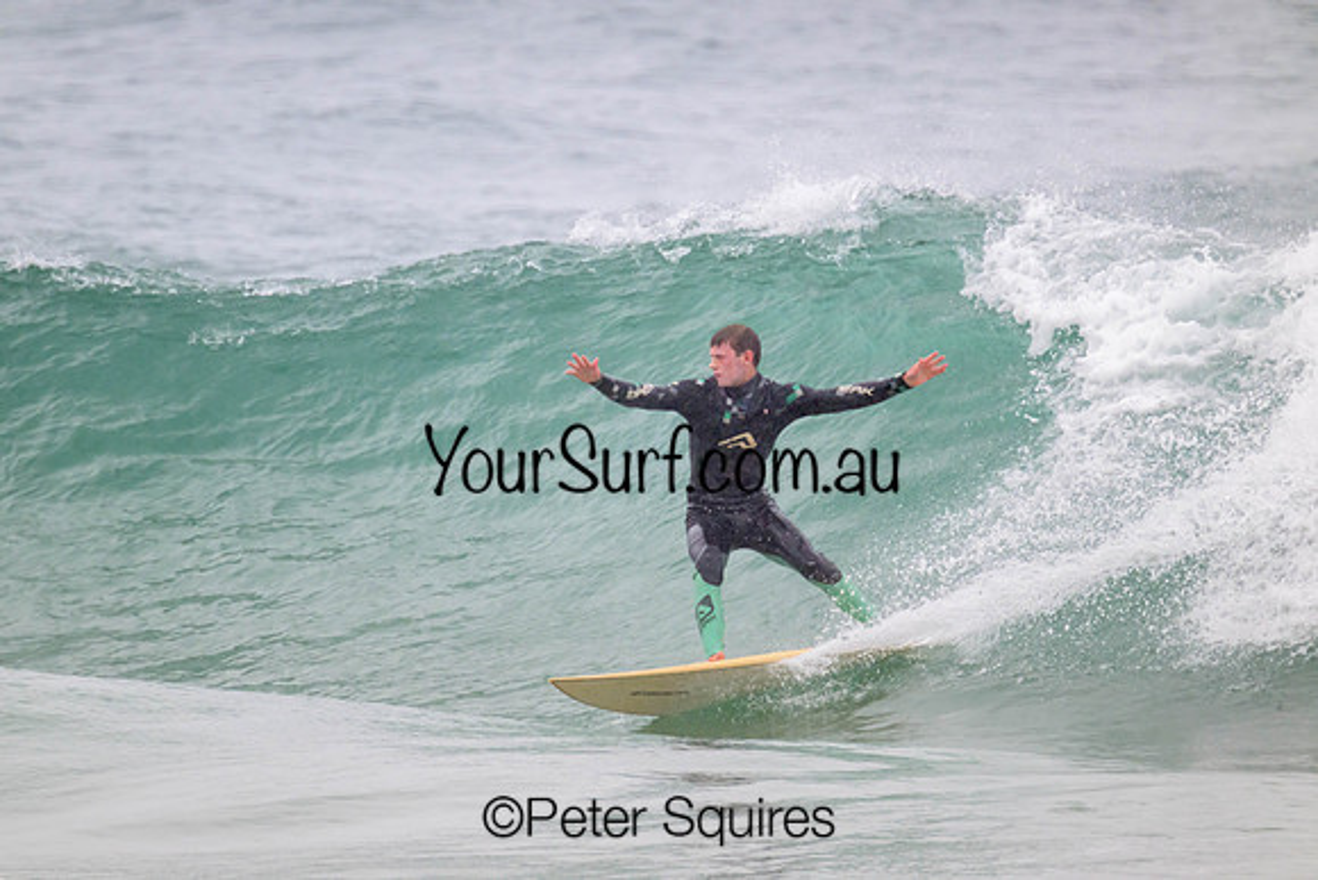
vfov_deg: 1.7
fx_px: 29294
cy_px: 440
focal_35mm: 800
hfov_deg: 2.6
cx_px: 659
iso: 1800
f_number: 11
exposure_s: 1/2000
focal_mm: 800
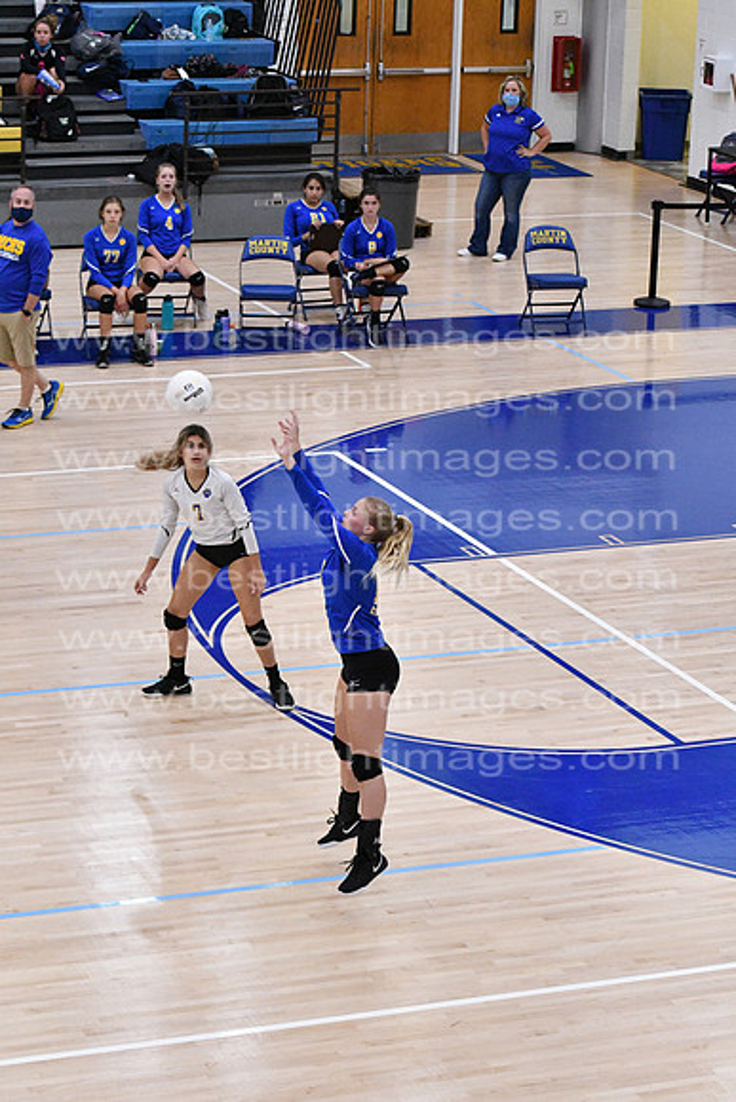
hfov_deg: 13.0
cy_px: 551
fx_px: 3218
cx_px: 368
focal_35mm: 105
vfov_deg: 19.5
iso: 6400
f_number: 3.2
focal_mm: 70
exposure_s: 1/1250
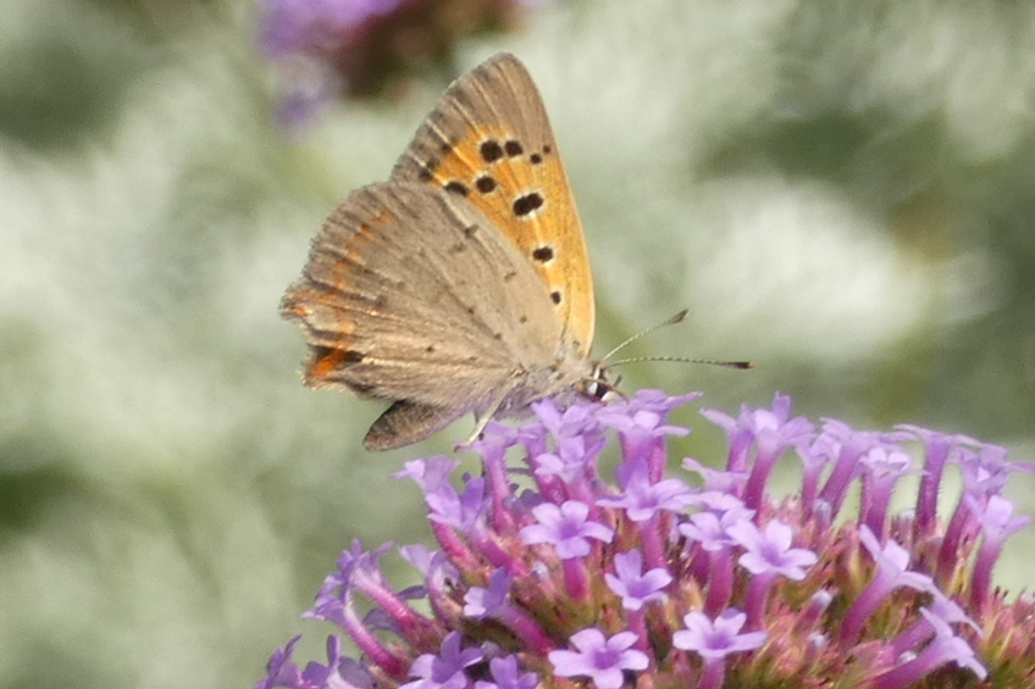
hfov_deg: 7.6
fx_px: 7760
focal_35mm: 270
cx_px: 519
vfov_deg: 5.1
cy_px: 333
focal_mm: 46.2
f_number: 5.5
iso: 80
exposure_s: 1/160
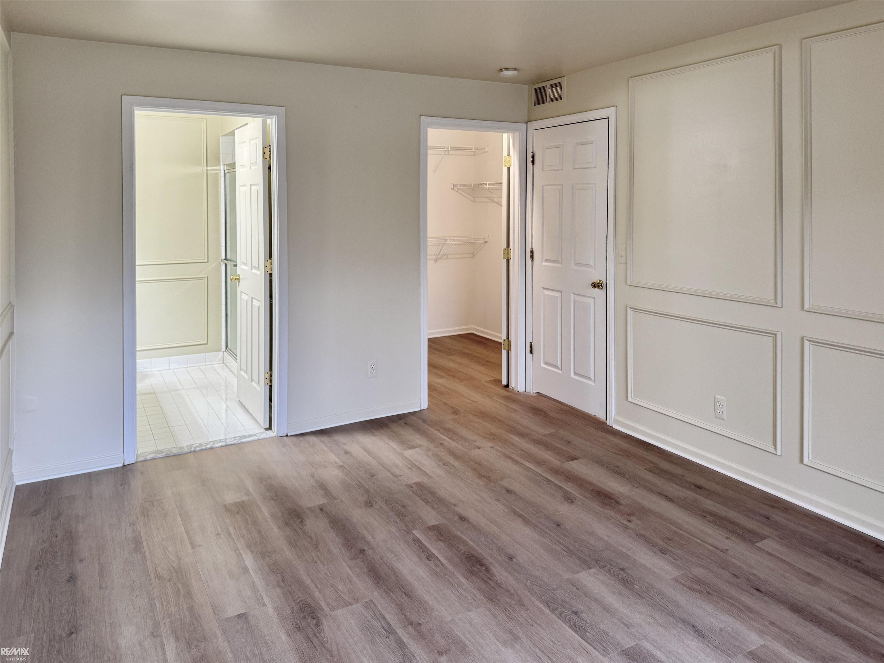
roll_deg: +0.3
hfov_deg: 71.6
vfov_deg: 56.8
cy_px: 332
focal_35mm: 24
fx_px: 613
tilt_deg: -7.5
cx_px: 442
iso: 125
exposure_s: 1/60
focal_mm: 6.76
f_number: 1.78
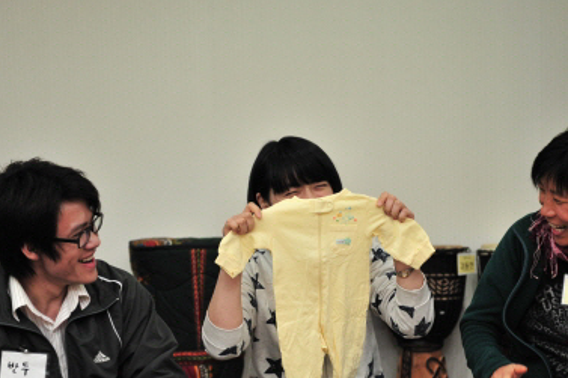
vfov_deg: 13.0
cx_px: 315
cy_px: 296
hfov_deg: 19.5
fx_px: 1656
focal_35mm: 105
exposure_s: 1/160
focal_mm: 66
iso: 1600
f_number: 2.8
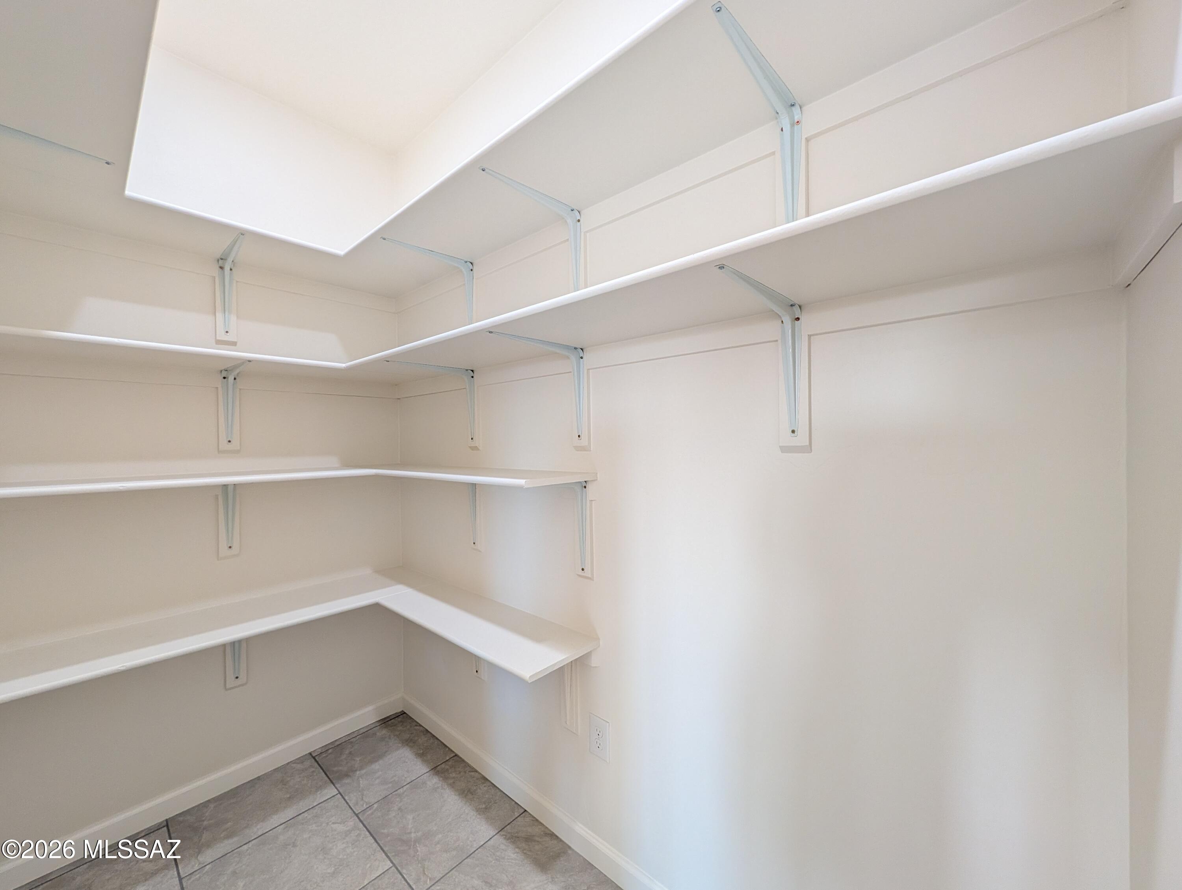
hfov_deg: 110.5
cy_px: 445
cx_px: 591
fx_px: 410
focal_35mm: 12
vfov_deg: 94.6
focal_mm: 2.02
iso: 154
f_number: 1.7
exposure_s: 1/120
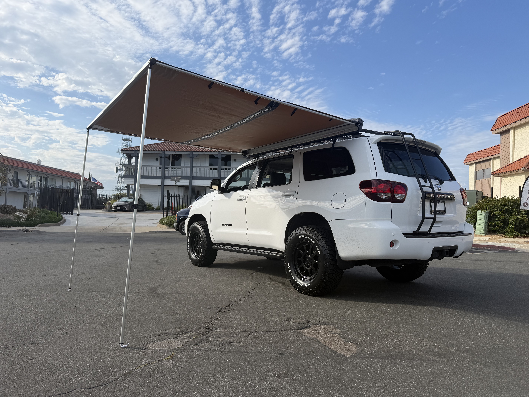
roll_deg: -1.3
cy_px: 198
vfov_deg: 56.8
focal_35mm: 24
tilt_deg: +2.5
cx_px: 264
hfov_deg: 71.6
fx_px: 367
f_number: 1.78
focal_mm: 6.76
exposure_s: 1/3279
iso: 80
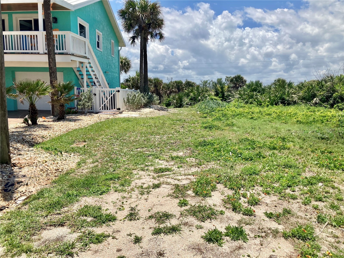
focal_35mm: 28
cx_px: 172
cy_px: 129
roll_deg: +0.2
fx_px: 278
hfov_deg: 63.4
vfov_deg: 49.7
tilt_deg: -7.6
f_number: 1.8
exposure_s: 1/3247
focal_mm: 3.99
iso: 32
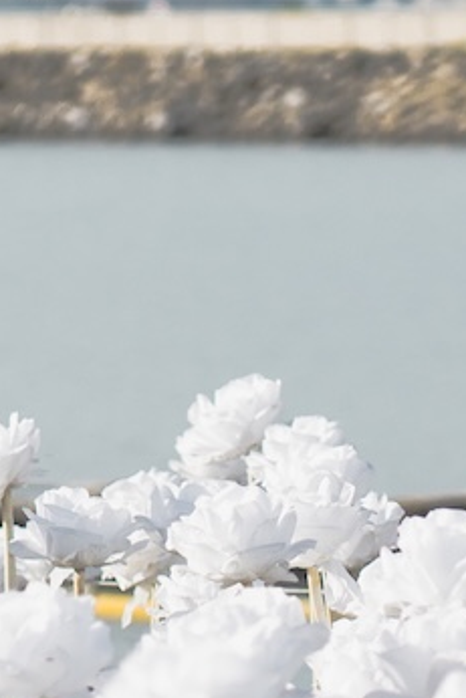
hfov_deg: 3.0
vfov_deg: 4.5
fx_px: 8879
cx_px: -442
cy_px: 567
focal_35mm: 458
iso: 100
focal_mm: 55
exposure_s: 1/2000
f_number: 2.8
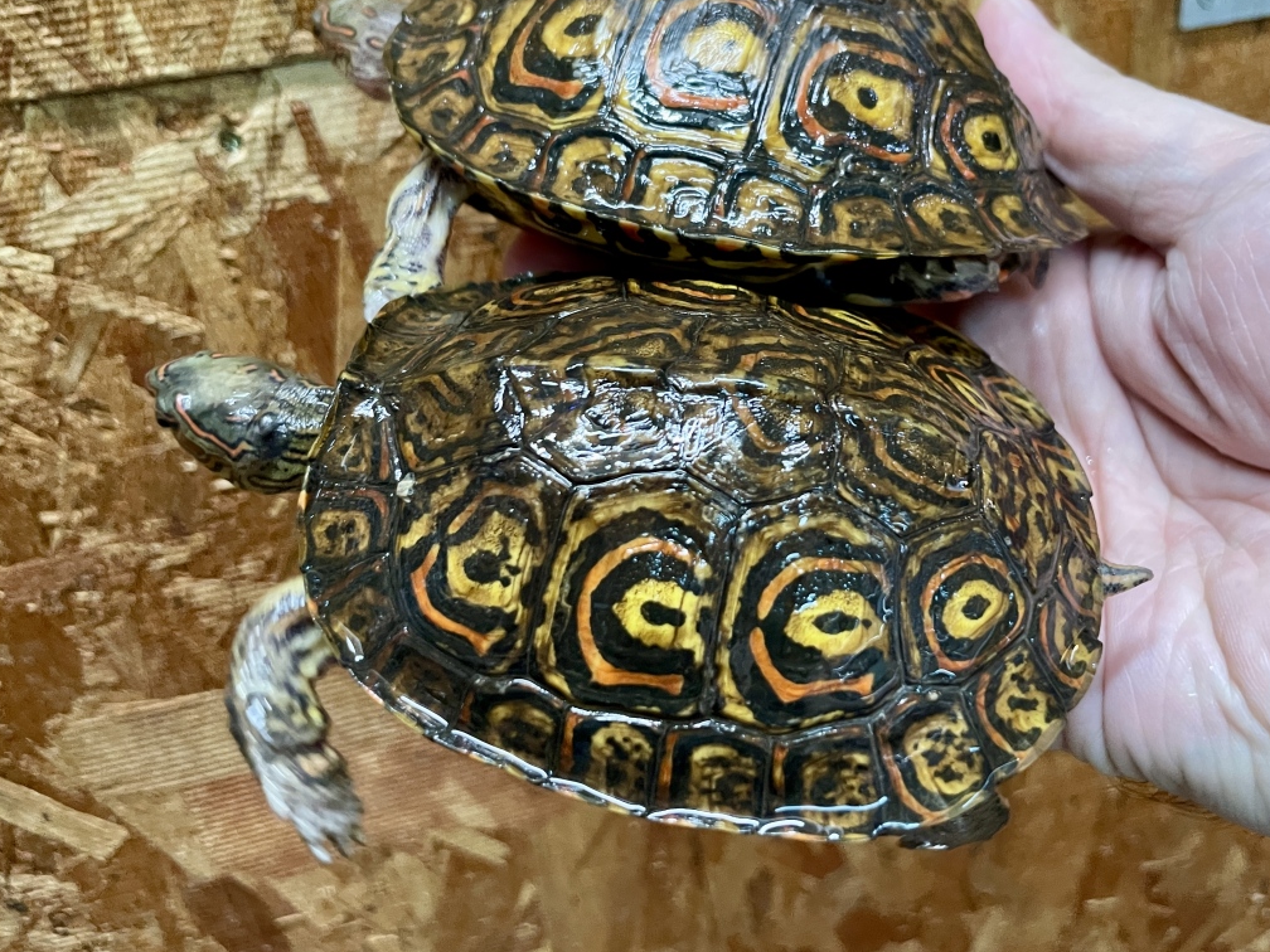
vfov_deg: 42.6
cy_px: 356
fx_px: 1211
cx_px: 724
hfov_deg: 55.2
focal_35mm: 33
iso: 250
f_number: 1.6
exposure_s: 1/60
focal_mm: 4.2
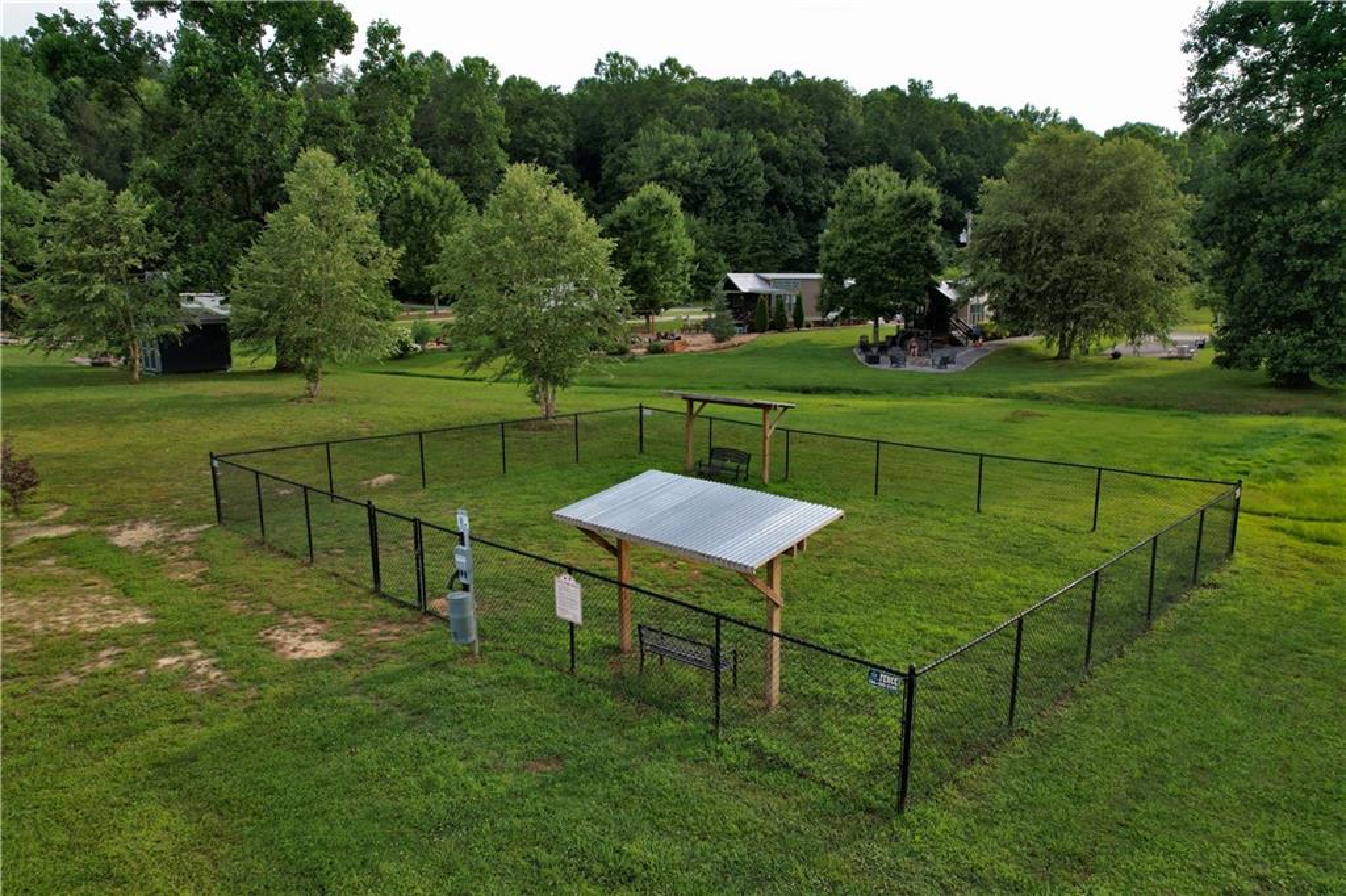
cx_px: 673
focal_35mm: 22
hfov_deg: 78.6
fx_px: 822
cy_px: 448
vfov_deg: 57.2
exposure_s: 1/90
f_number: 2.8
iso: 110
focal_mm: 8.38
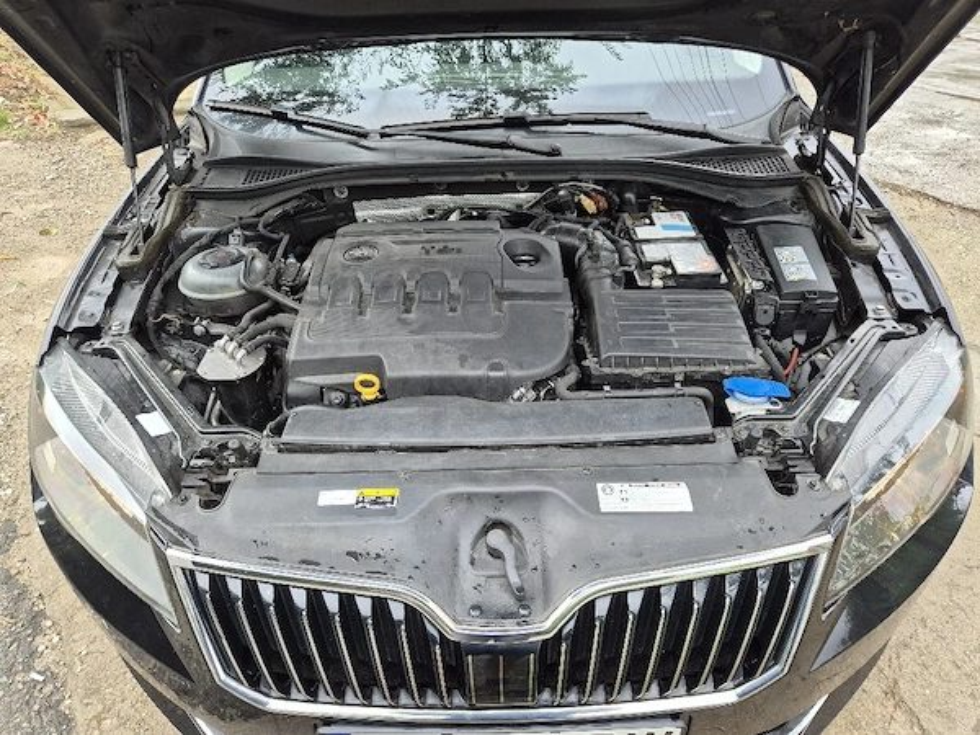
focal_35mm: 23
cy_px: 368
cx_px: 490
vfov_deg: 58.9
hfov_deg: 73.9
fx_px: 651
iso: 40
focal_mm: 5.4
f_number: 1.8
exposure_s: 1/182
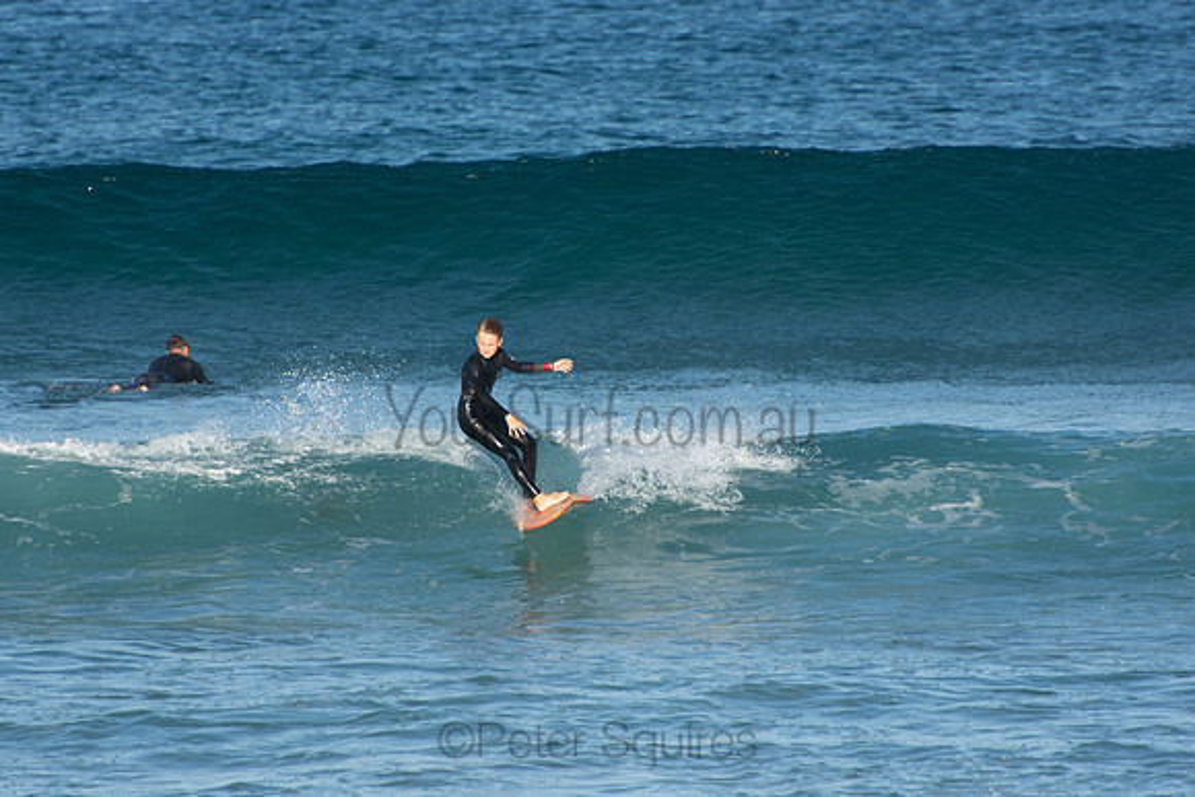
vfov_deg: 2.3
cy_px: 398
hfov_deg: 3.4
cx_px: 598
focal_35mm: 600
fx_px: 19920
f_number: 5.6
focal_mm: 400
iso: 360
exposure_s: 1/1600
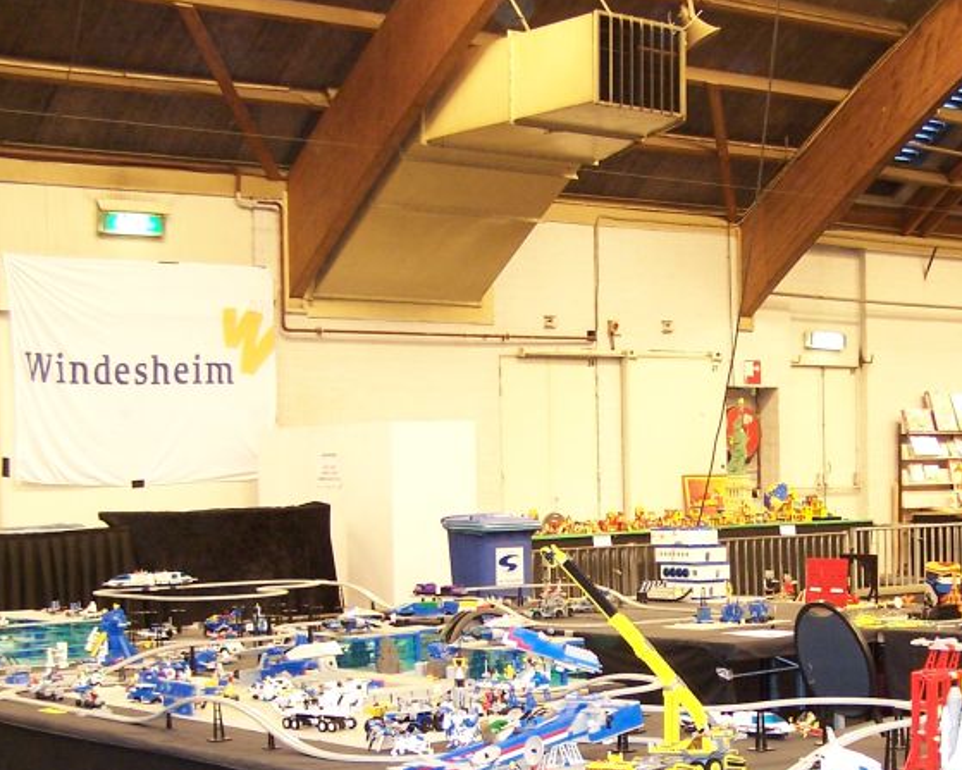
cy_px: 630
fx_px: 1936
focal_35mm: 68
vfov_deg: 22.1
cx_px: 675
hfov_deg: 27.7
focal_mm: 6.3
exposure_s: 1/4
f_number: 2.8
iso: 140
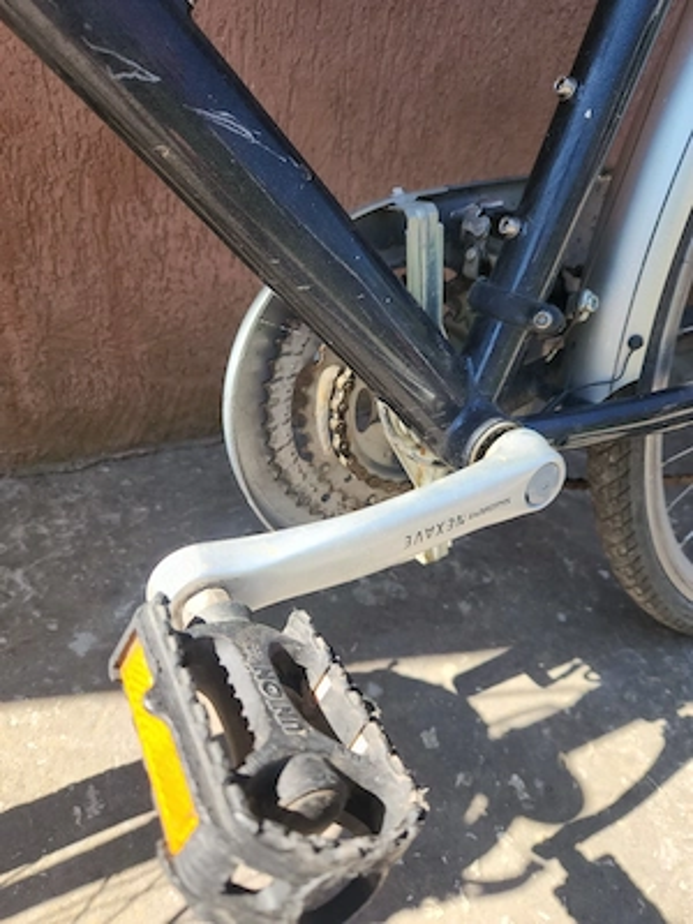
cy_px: 462
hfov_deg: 58.9
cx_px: 346
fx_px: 614
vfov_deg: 73.9
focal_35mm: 23
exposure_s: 1/417
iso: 20
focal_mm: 5.4
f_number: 1.8
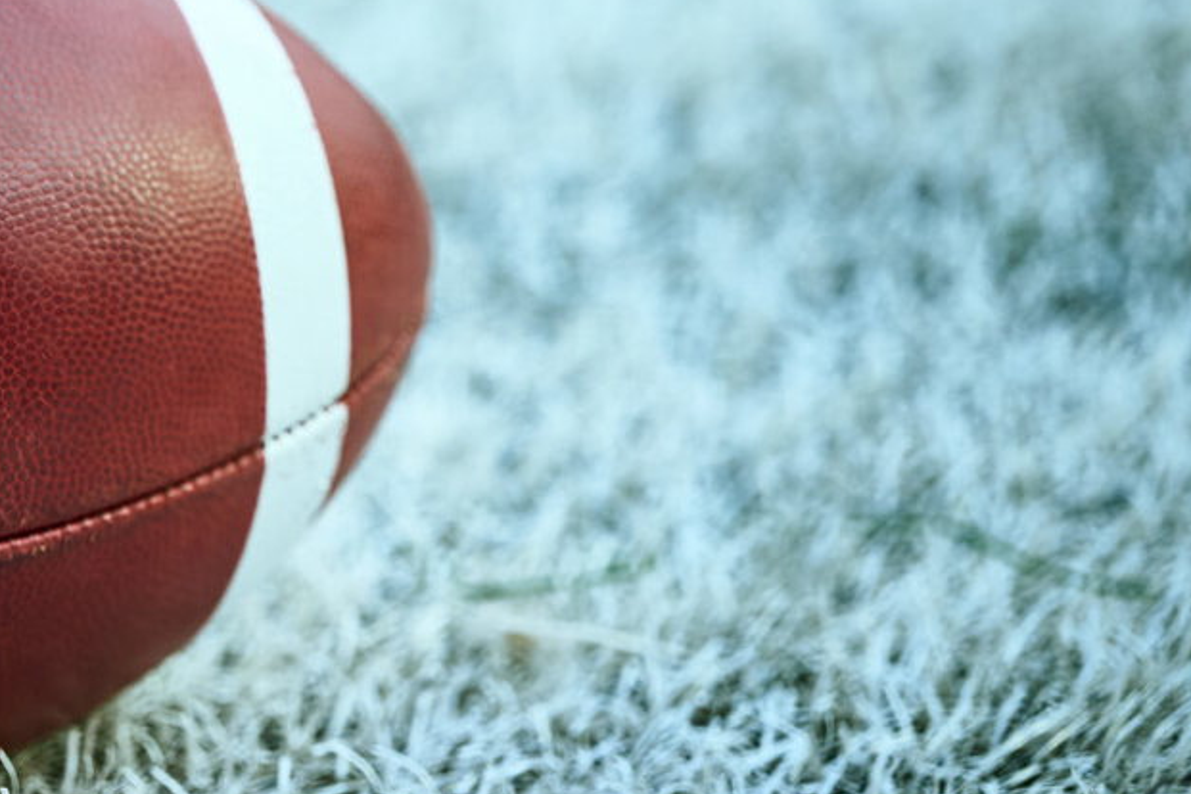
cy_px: 185
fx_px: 13629
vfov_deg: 3.3
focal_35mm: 412
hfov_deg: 5.0
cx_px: -142
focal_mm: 160
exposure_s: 1/640
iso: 200
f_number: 2.8
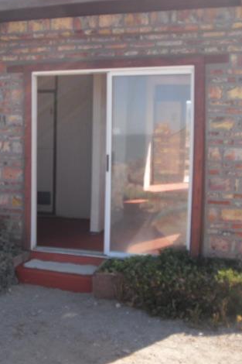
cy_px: 179
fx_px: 515
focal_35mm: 51
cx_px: 25
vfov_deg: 38.9
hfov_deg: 25.6
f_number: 7.8
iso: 100
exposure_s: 1/80
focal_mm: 6.3
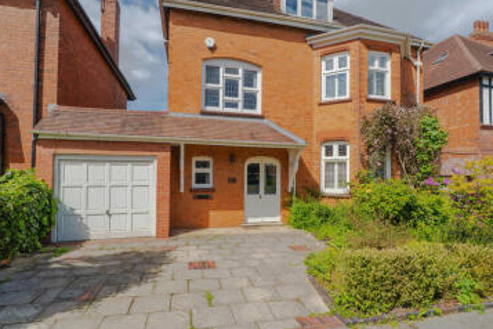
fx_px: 219
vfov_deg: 71.8
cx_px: 258
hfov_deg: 96.7
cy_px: 113
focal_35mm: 16
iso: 100
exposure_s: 1/350
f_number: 8
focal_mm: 12
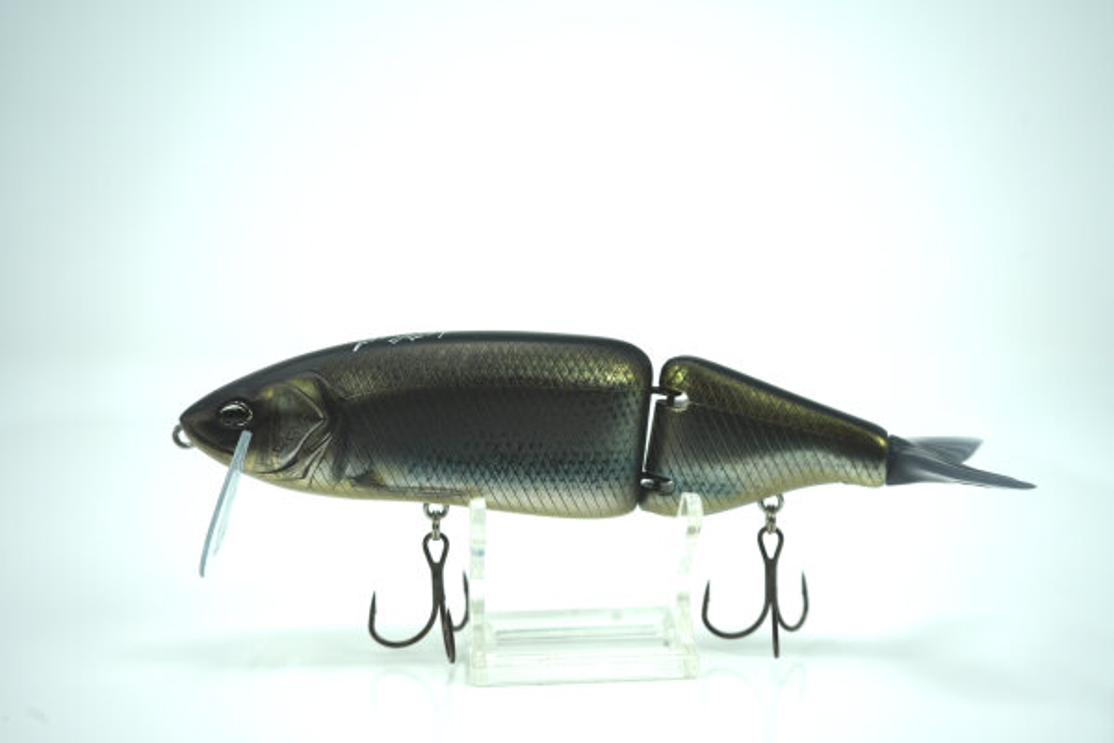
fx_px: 1083
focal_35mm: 35
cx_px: 557
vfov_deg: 37.9
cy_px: 372
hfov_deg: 54.4
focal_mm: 35
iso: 250
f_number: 5.6
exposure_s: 1/250
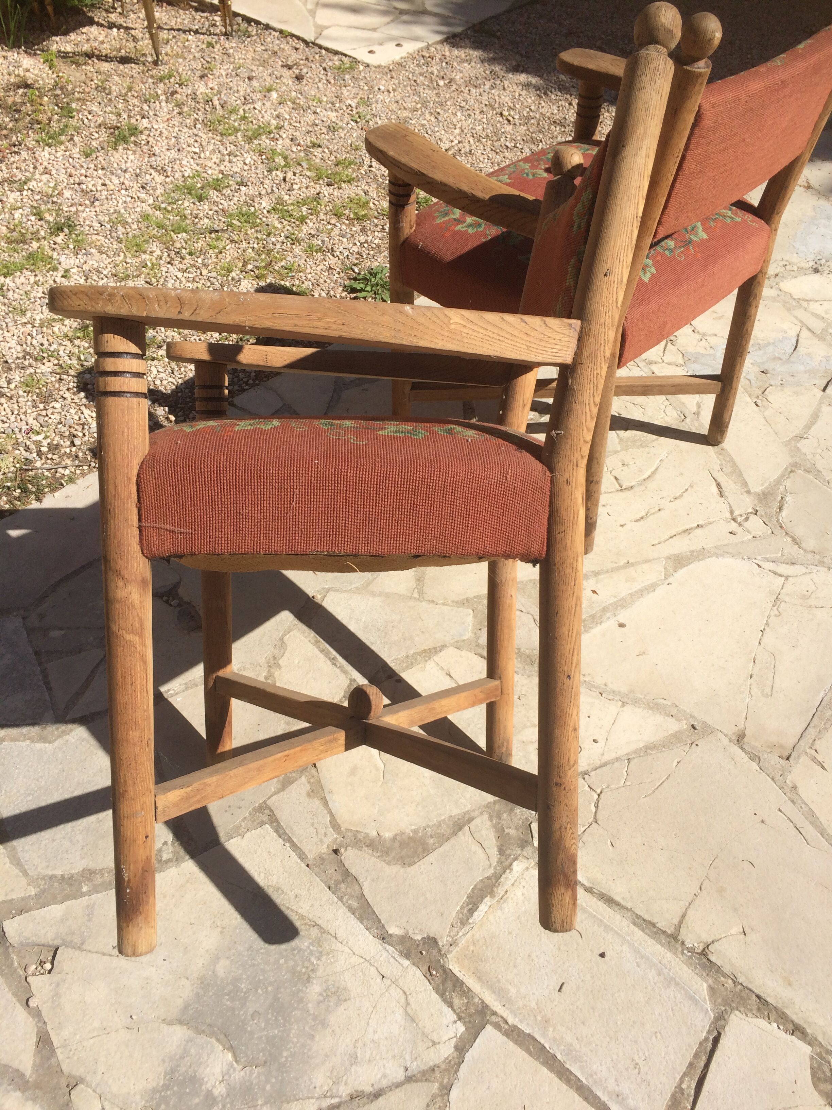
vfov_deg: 61.7
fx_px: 929
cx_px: 416
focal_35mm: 29
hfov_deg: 48.2
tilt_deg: -48.3
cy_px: 555
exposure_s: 1/2564
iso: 32
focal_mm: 4.15
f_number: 2.2
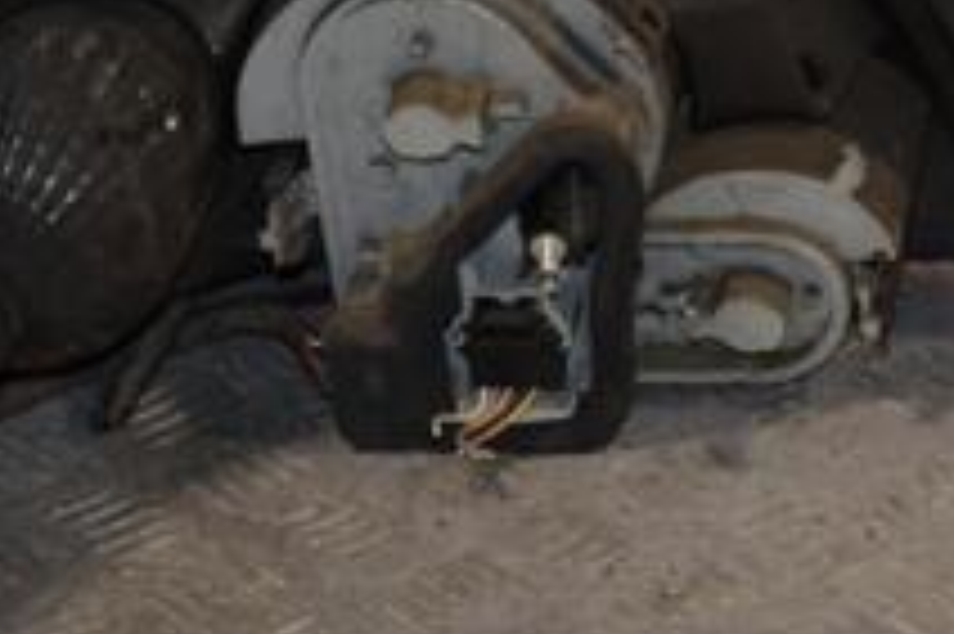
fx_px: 4501
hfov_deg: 12.1
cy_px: 94
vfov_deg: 8.0
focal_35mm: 170
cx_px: 374
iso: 800
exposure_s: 1/200
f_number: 6.3
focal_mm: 40
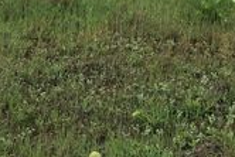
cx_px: 187
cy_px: -87
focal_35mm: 97
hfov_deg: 20.8
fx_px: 634
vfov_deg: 13.3
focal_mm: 3.3
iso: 25
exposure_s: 1/413
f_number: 2.4
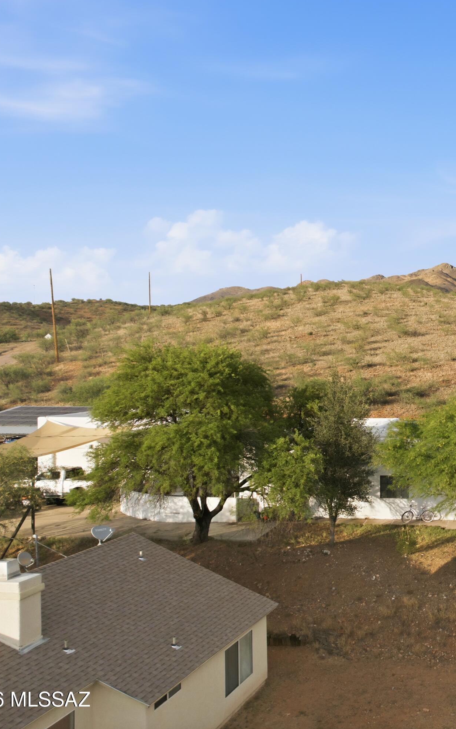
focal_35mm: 34
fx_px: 676
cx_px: 495
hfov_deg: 32.9
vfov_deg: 56.7
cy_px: 364
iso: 120
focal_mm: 8.4
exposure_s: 1/800
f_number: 2.8
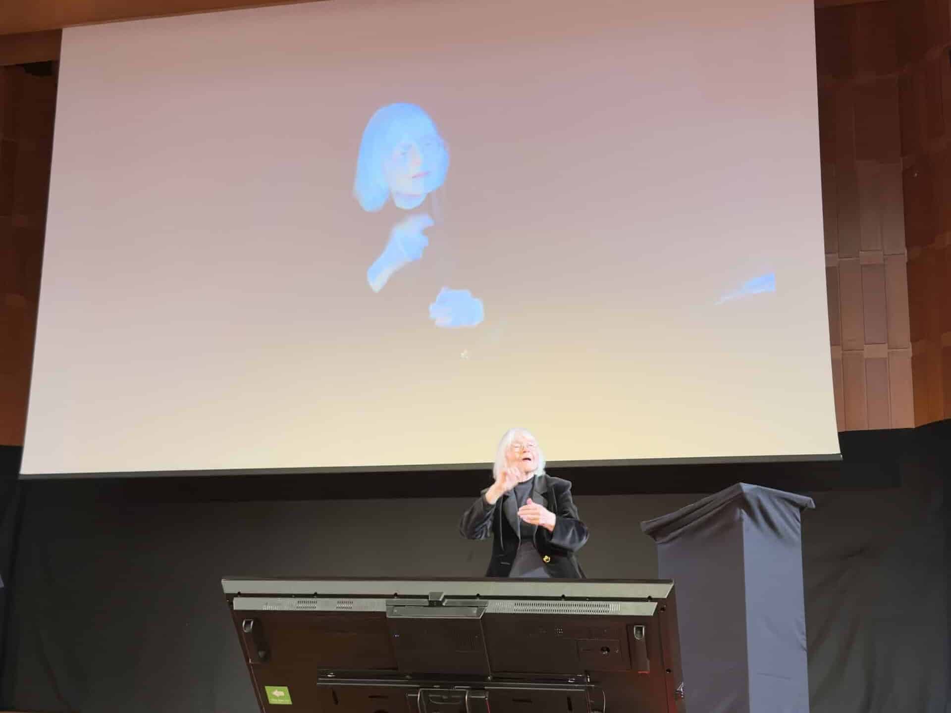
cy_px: 356
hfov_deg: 52.6
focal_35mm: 35
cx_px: 476
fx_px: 962
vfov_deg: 40.7
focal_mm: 6.76
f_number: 1.78
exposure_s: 1/33
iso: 500
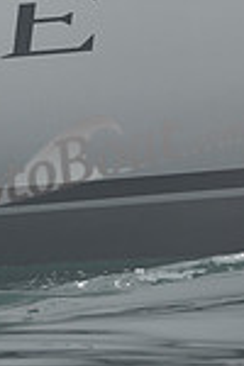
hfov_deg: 1.8
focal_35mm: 775
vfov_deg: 2.7
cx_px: -223
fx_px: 7879
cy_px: -173
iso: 280
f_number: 6.3
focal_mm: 200
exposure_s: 1/1000
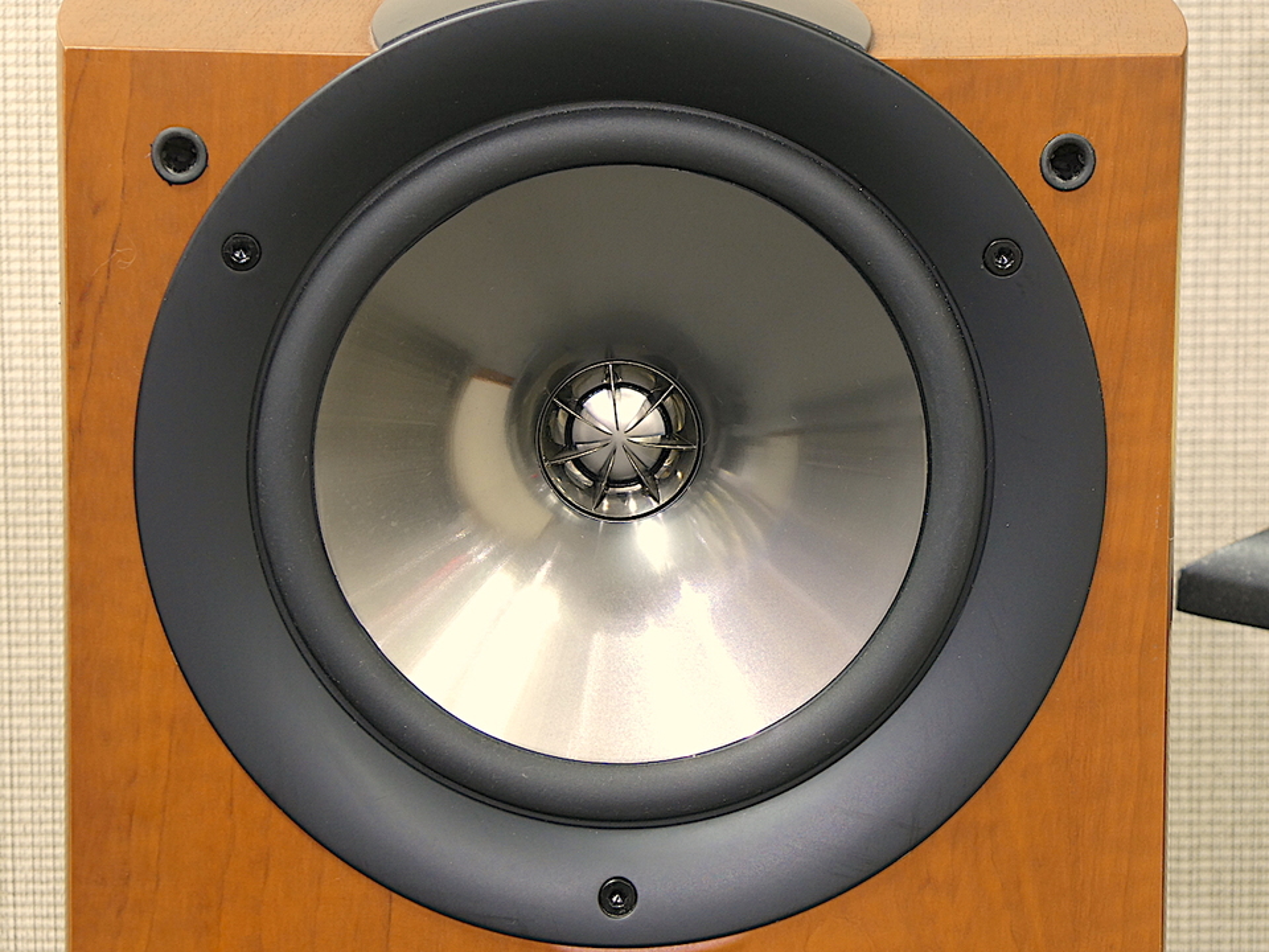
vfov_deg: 8.0
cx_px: 634
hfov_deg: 10.7
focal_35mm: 185
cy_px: 476
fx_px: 6782
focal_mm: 33.2
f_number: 6.3
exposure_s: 1.3
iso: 100
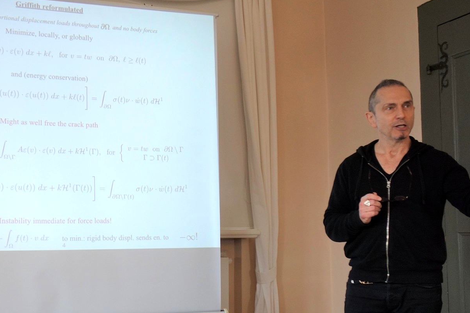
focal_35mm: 53
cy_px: 193
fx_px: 692
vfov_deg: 25.4
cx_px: 138
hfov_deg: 36.9
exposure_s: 1/80
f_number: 2.5
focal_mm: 12.03
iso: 125
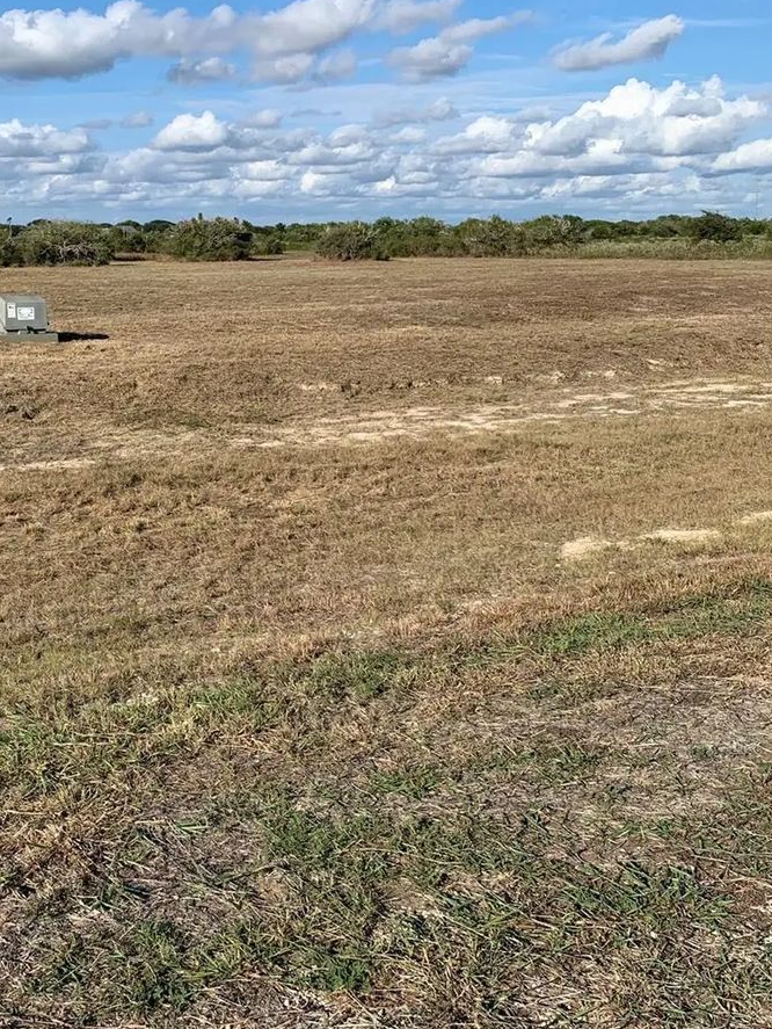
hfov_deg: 35.3
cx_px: 212
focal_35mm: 40
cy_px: 427
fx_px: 1189
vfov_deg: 46.6
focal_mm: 4.25
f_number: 1.8
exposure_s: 1/2681
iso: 25
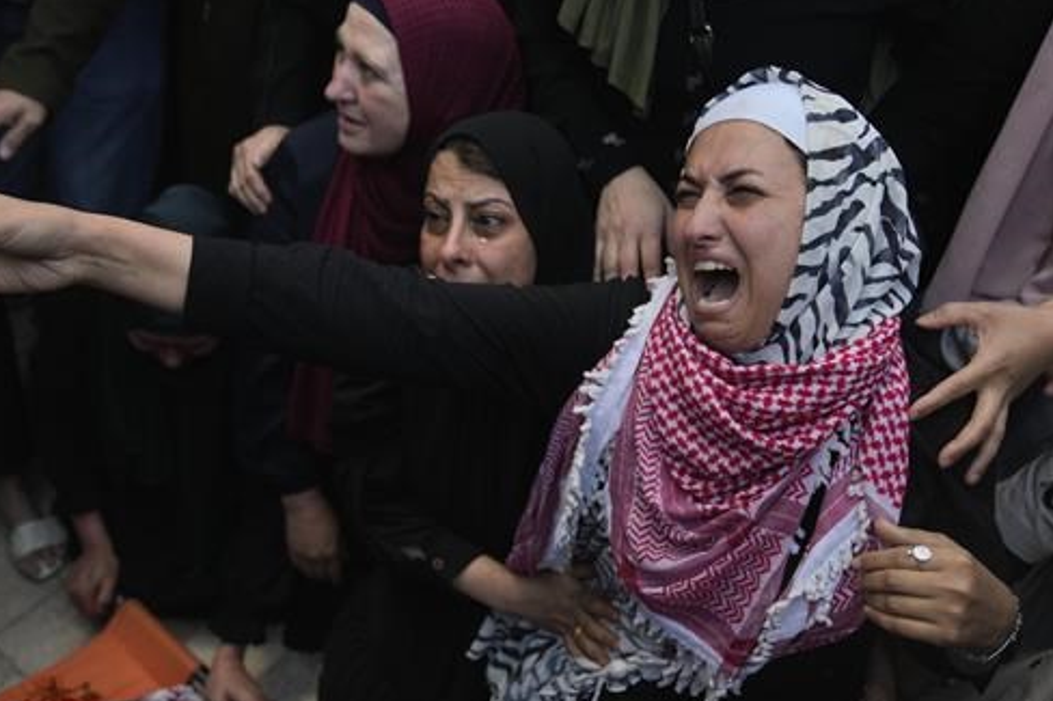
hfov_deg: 58.6
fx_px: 936
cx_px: 481
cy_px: 355
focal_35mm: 32
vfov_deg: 41.1
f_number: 2.8
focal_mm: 24
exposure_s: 1/1250
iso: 640
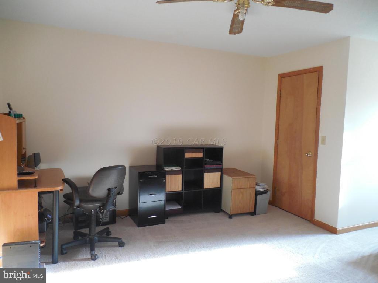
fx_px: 273
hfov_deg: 69.4
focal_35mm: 25
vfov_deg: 54.9
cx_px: 189
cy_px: 142
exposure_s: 1/20
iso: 400
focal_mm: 4.5
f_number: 3.3
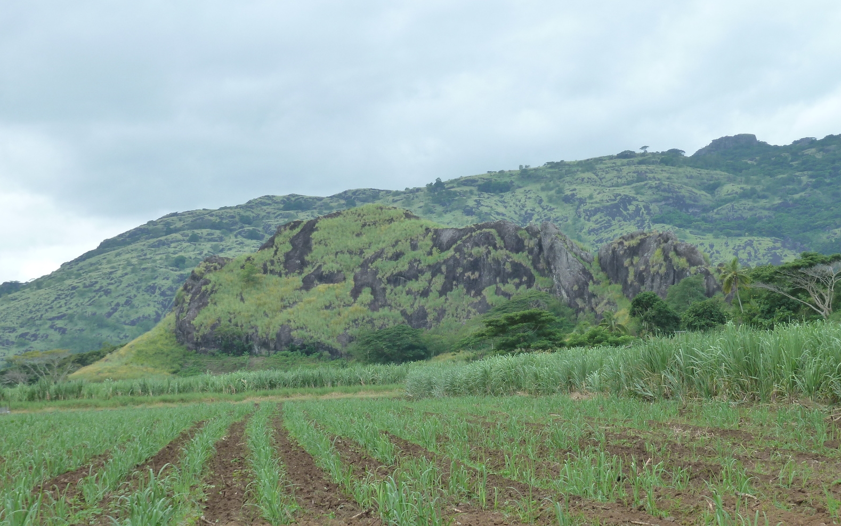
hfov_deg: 28.6
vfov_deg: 18.1
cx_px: 425
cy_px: 316
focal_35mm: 72
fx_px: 1650
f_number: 4.1
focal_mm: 11
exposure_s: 1/250
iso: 125
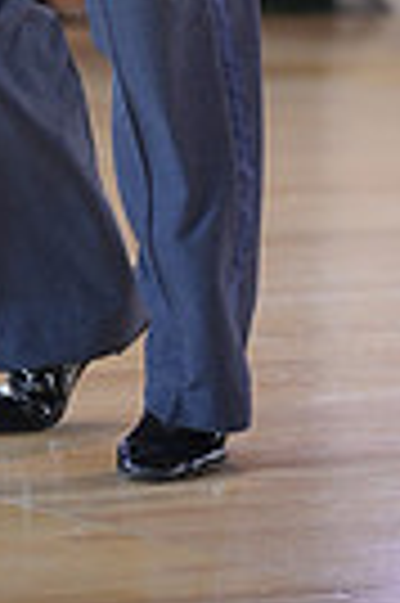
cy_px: -320
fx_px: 7536
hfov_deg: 3.0
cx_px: 339
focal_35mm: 451
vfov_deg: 4.5
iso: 800
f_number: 2
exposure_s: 1/500
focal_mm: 104
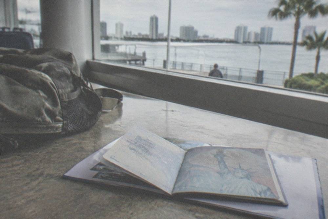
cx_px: 164
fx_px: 319
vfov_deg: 37.8
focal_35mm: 35
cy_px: 110
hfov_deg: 54.5
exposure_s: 1/500
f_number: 7.1
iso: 400
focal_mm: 35
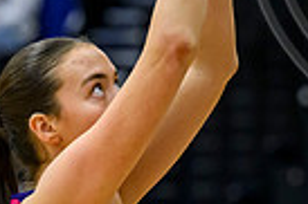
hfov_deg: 2.7
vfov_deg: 1.8
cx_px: 343
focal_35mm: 763
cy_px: -81
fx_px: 6520
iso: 4000
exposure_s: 1/1000
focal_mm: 155
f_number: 3.2
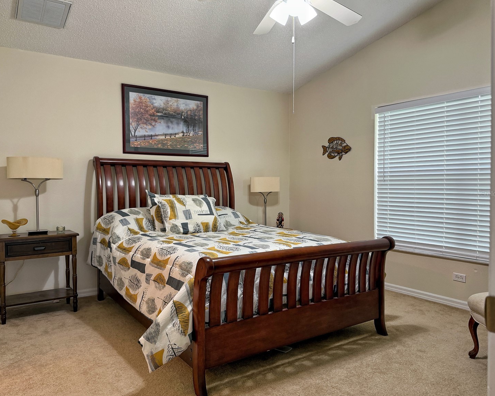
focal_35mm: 26
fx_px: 381
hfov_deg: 66.0
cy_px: 193
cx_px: 239
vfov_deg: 54.9
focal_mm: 6.76
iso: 160
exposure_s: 1/60
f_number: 1.78
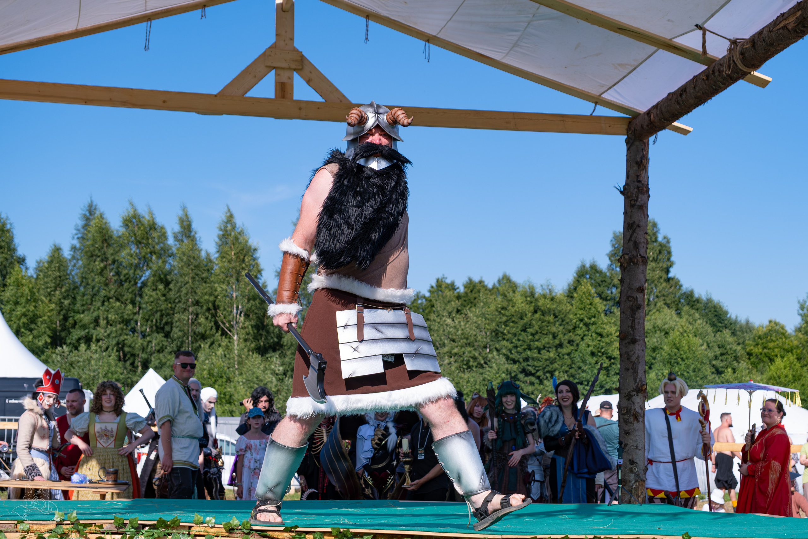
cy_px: 259
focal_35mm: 60
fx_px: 1357
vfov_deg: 22.5
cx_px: 438
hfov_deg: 33.1
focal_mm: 36.5
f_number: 4
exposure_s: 1/1250
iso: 160
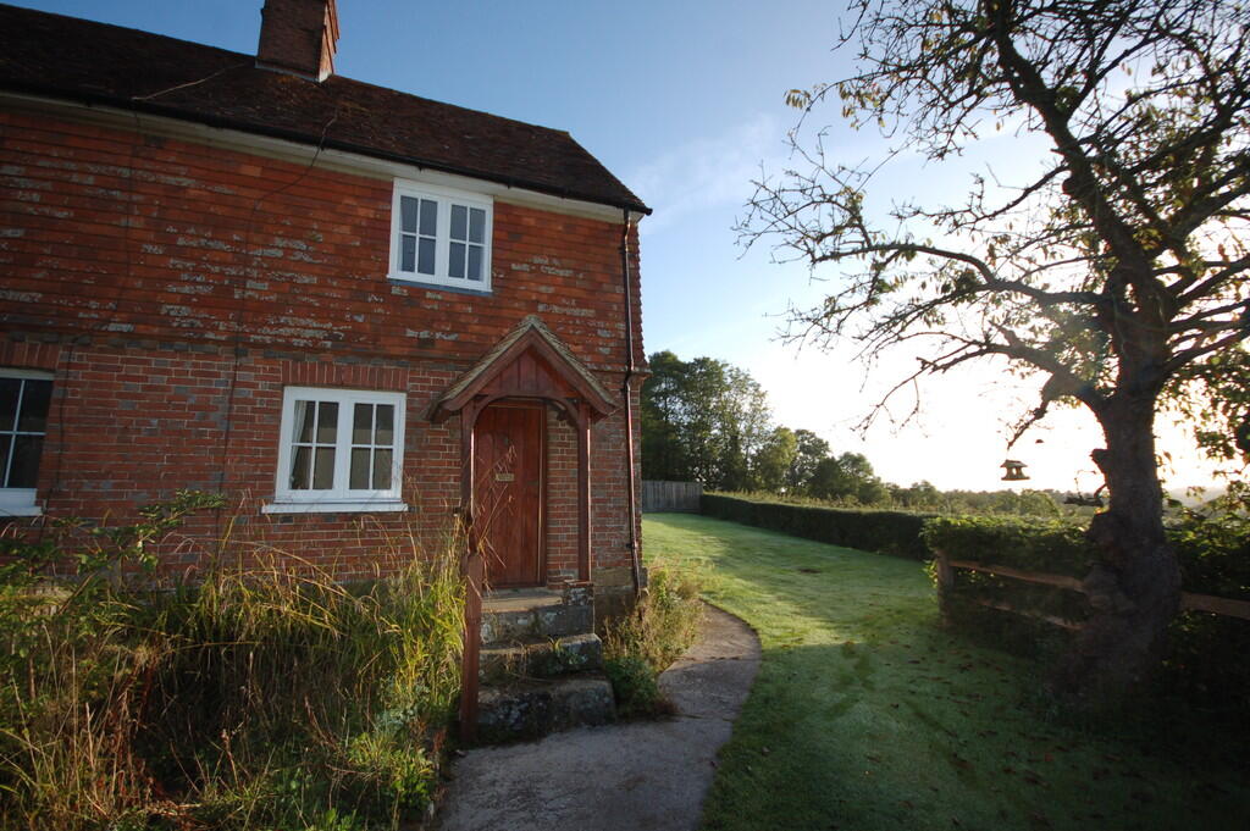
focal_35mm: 15
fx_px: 520
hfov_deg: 100.4
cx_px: 625
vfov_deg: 77.2
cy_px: 416
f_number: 4
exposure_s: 1/500
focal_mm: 10
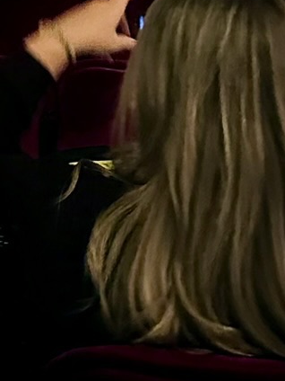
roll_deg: +0.2
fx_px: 1273
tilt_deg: -0.2
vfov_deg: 14.8
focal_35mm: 116
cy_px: -301
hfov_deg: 10.9
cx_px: -387
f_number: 1.78
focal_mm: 6.86
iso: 1250
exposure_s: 1/30
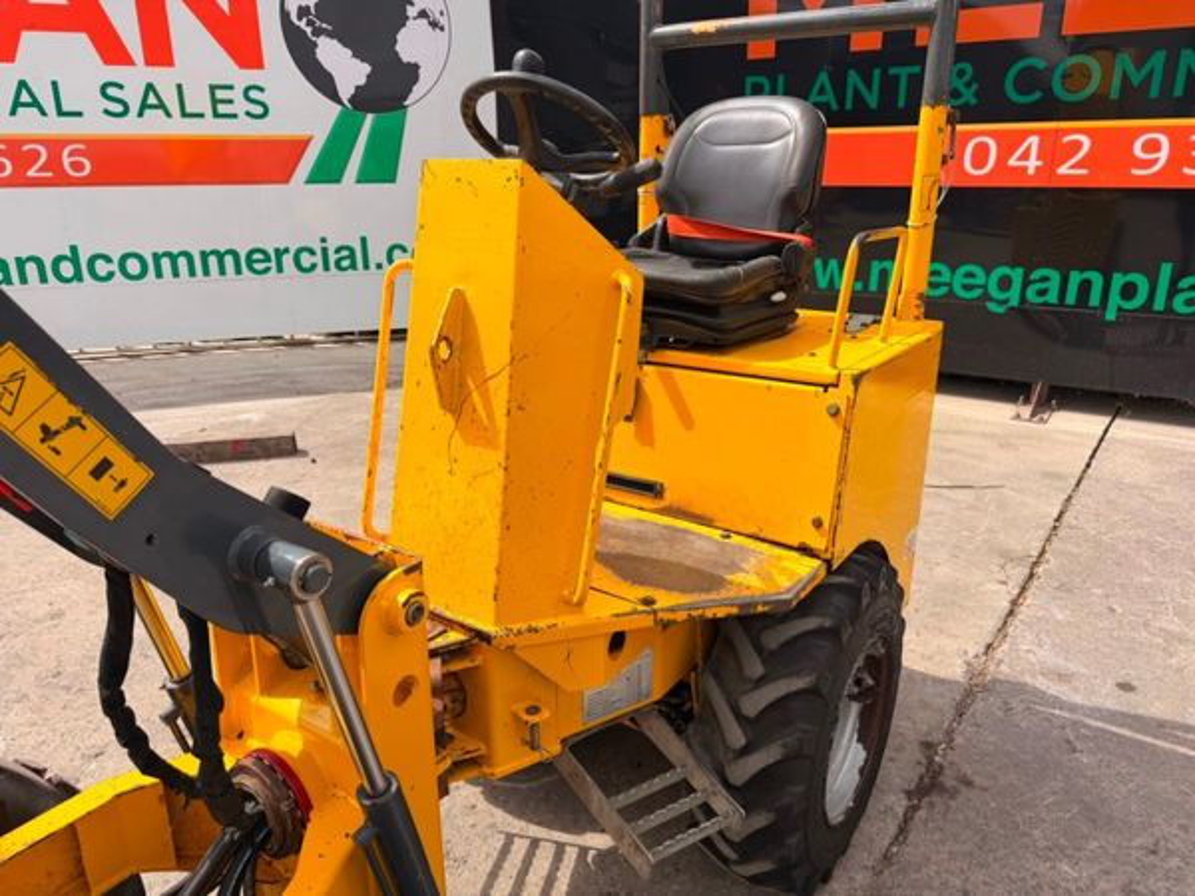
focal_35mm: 24
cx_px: 598
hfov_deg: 71.6
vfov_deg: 56.8
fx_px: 829
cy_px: 448
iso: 80
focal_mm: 6.76
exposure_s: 1/3953
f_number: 1.78
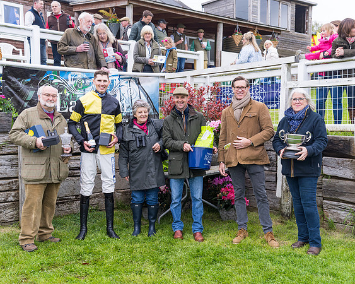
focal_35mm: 46
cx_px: 198
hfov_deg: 40.1
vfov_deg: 32.6
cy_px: 142
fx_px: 485
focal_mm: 41
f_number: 5
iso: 250
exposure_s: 1/400
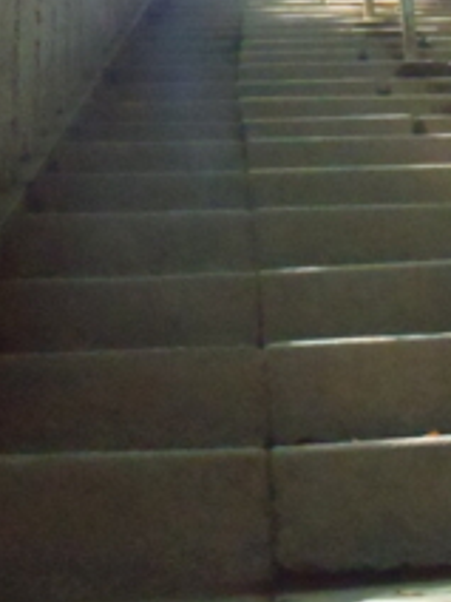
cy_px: 204
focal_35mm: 68
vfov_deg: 28.4
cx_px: 425
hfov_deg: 21.0
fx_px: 1181
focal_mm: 6.4
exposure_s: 1/125
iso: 1250
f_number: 3.6
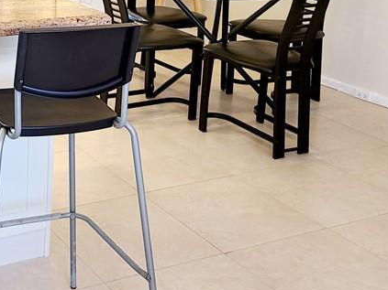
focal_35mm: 63
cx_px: -18
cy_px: -5
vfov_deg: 22.3
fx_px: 706
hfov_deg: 28.4
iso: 125
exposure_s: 1/60.2
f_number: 1.8
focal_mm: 5.4
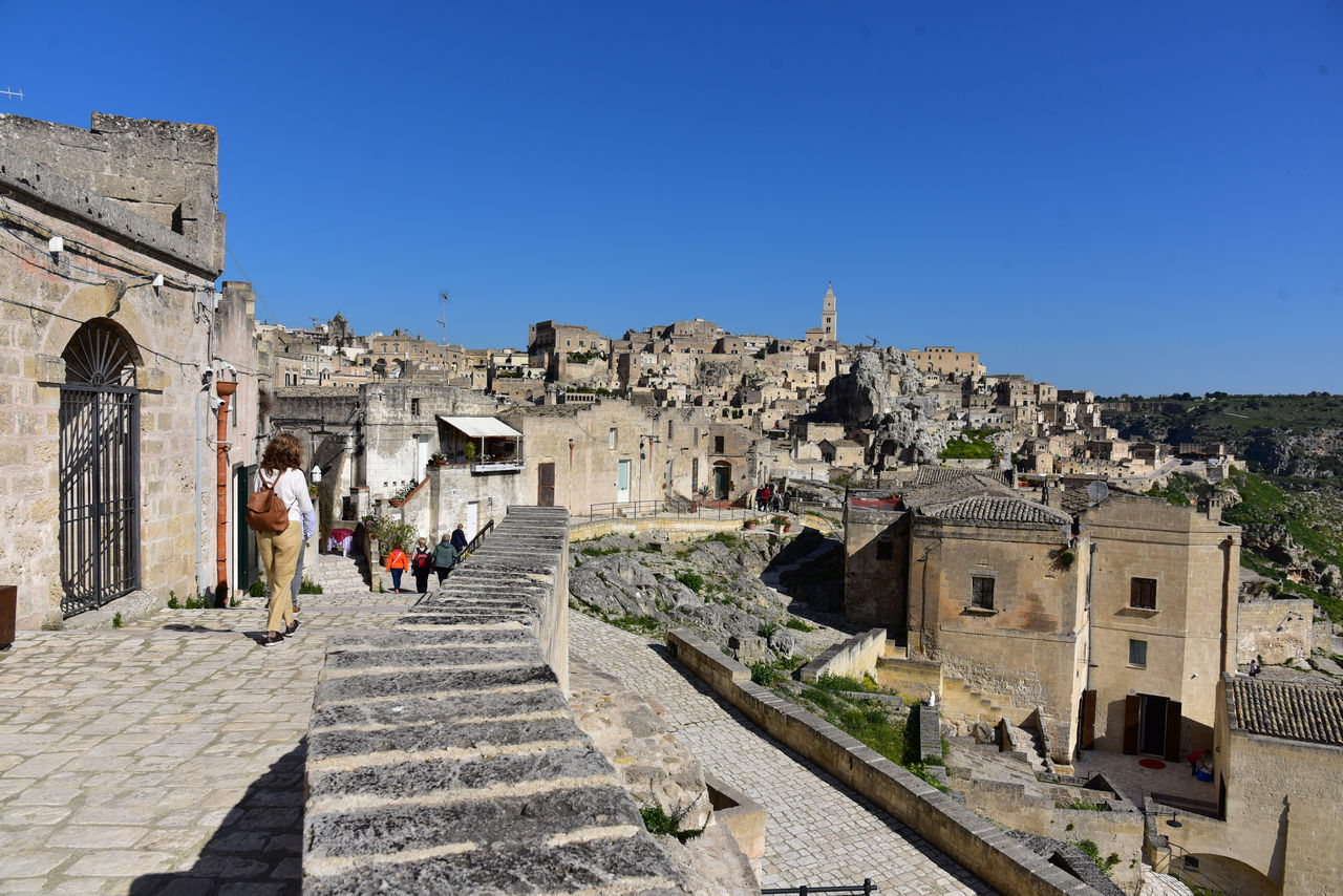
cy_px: 448
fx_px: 895
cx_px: 672
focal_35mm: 24
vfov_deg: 53.2
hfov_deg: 73.7
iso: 200
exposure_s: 1/1000
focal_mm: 24
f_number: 8
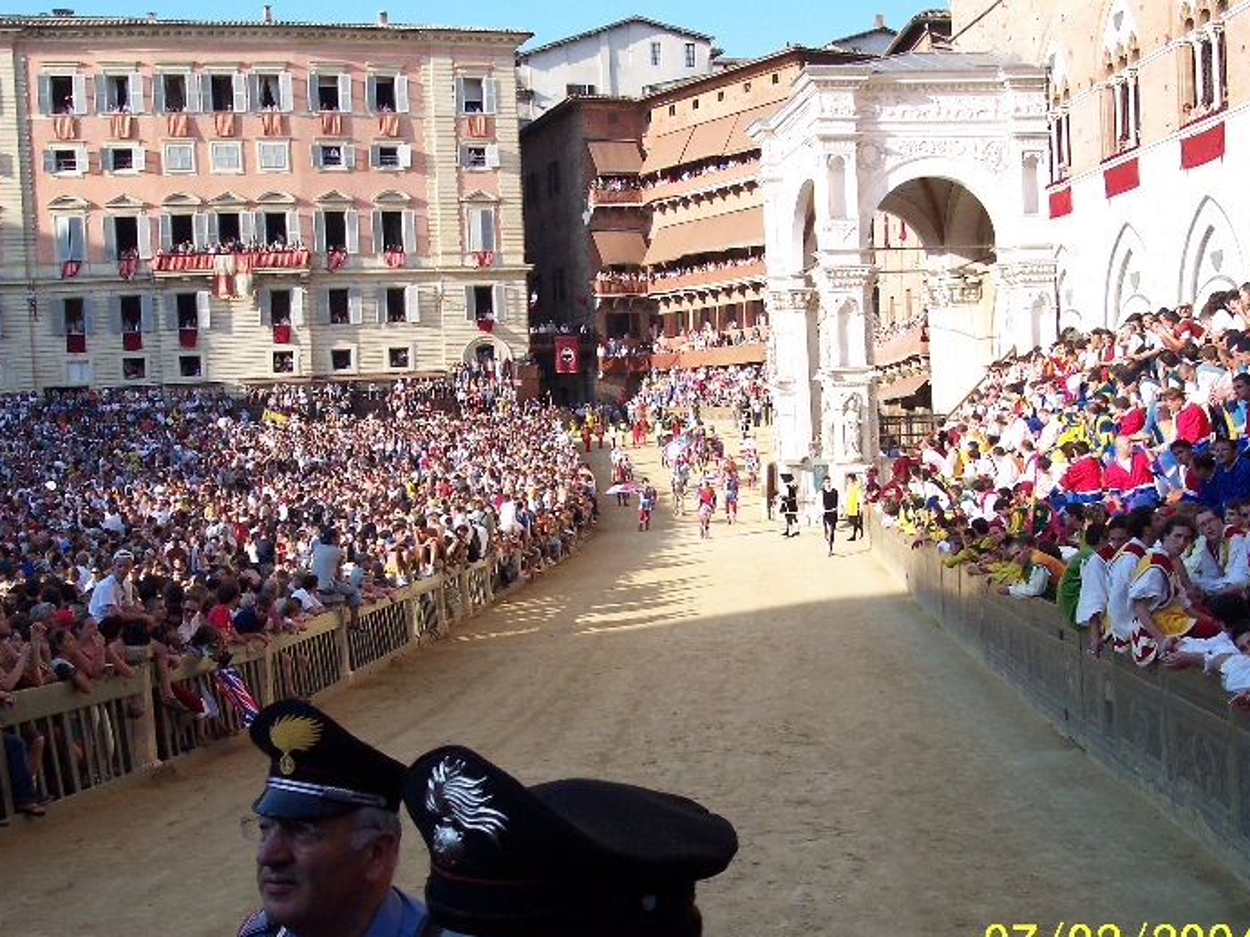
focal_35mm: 44
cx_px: 611
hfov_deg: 43.0
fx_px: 1589
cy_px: 539
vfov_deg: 32.8
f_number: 4.8
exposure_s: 1/250
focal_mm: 8
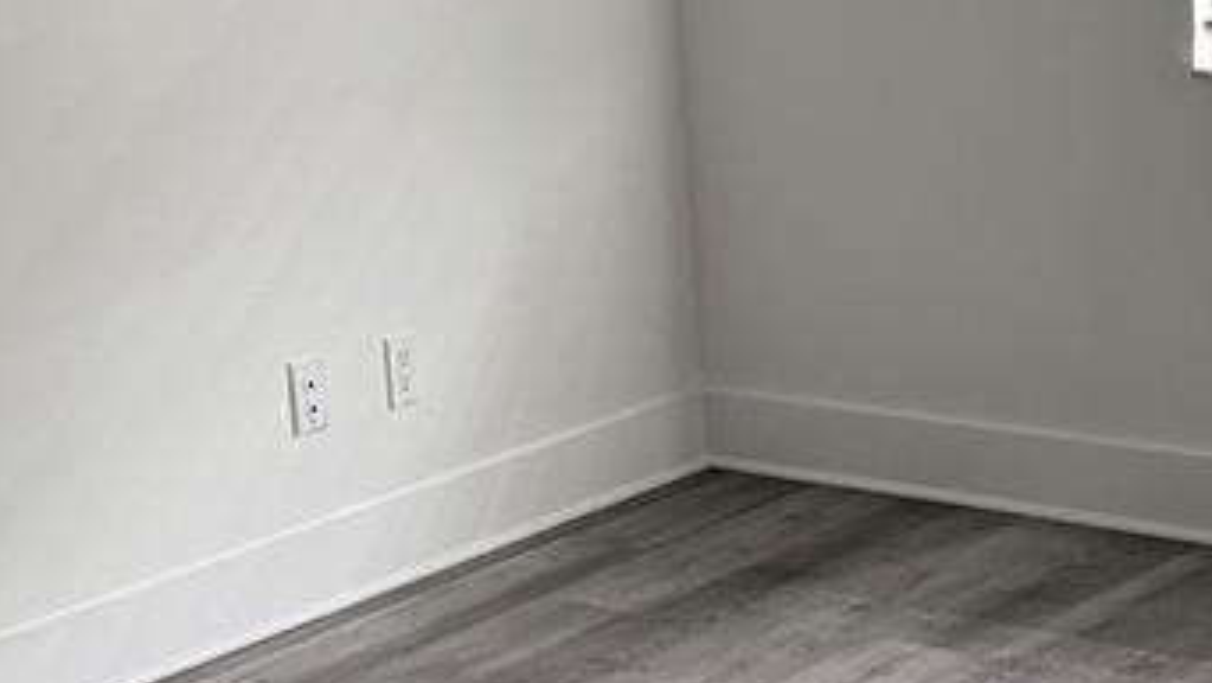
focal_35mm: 92
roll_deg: +4.5
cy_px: 221
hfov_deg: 23.1
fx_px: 2957
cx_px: 480
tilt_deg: -10.0
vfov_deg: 13.1
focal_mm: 6.76
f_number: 1.78
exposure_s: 1/60
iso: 250
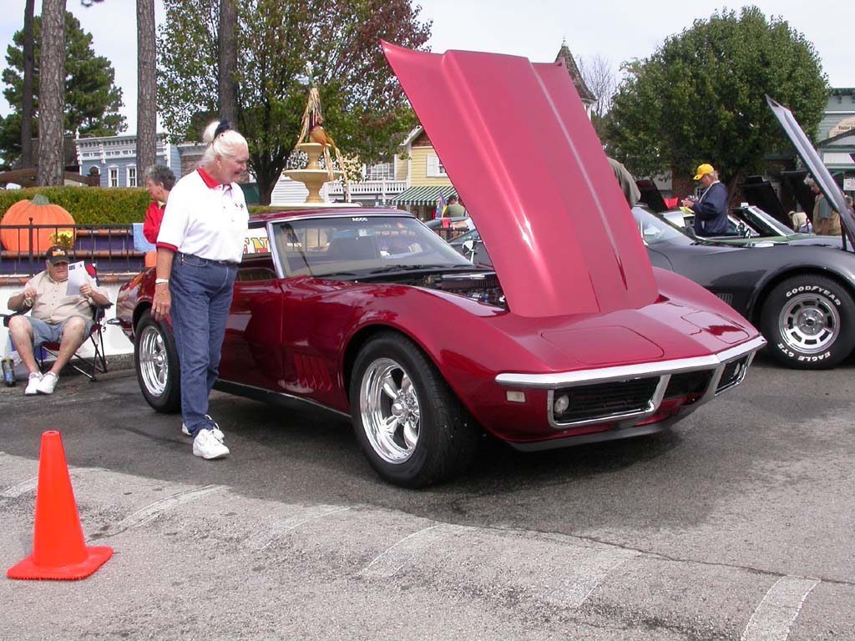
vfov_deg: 37.7
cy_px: 320
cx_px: 428
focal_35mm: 38
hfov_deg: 49.0
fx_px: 939
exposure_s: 1/238
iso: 100
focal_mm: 7.85
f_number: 6.7
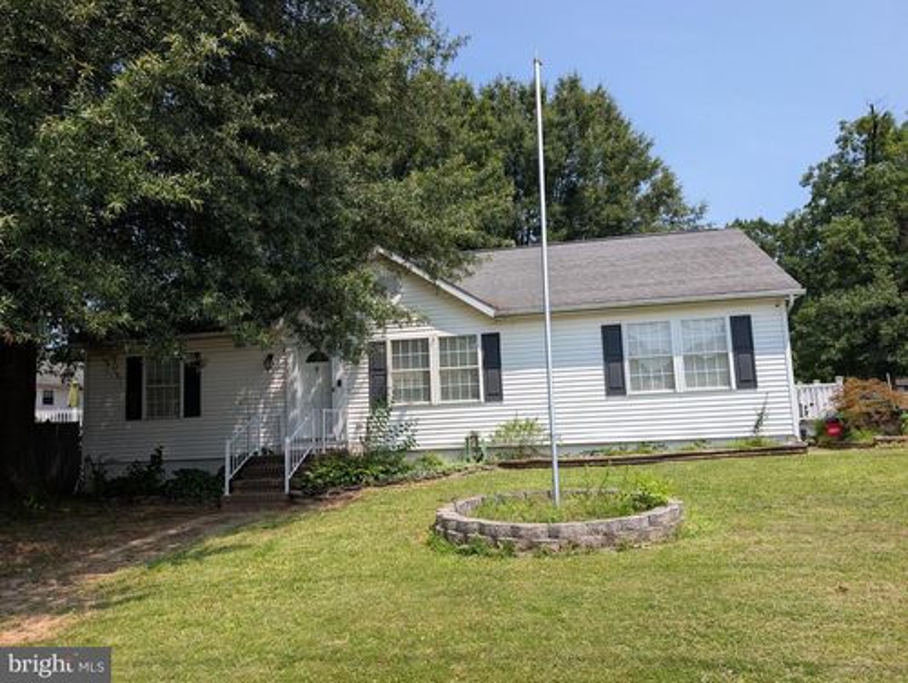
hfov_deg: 71.5
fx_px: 630
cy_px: 342
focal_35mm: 24
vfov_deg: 56.9
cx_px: 454
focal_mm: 6.9
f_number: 1.68
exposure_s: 1/968
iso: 22
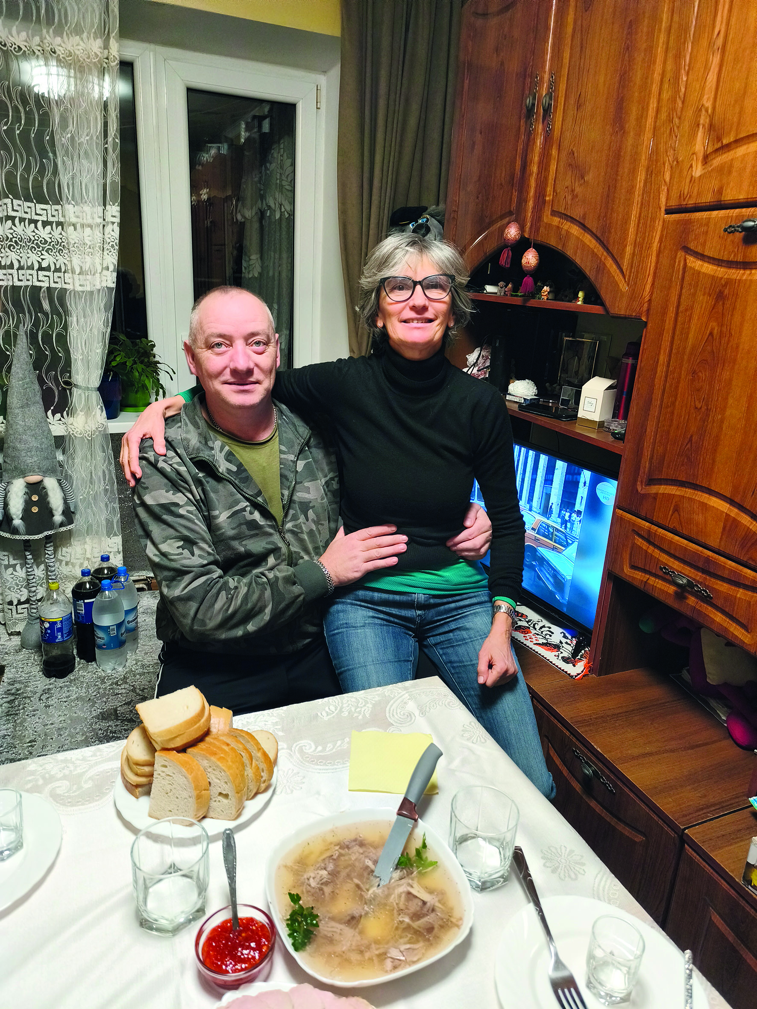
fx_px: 671
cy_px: 504
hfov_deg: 58.9
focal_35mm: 23
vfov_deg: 73.9
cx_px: 378
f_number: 1.65
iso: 640
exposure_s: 1/50
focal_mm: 6.14
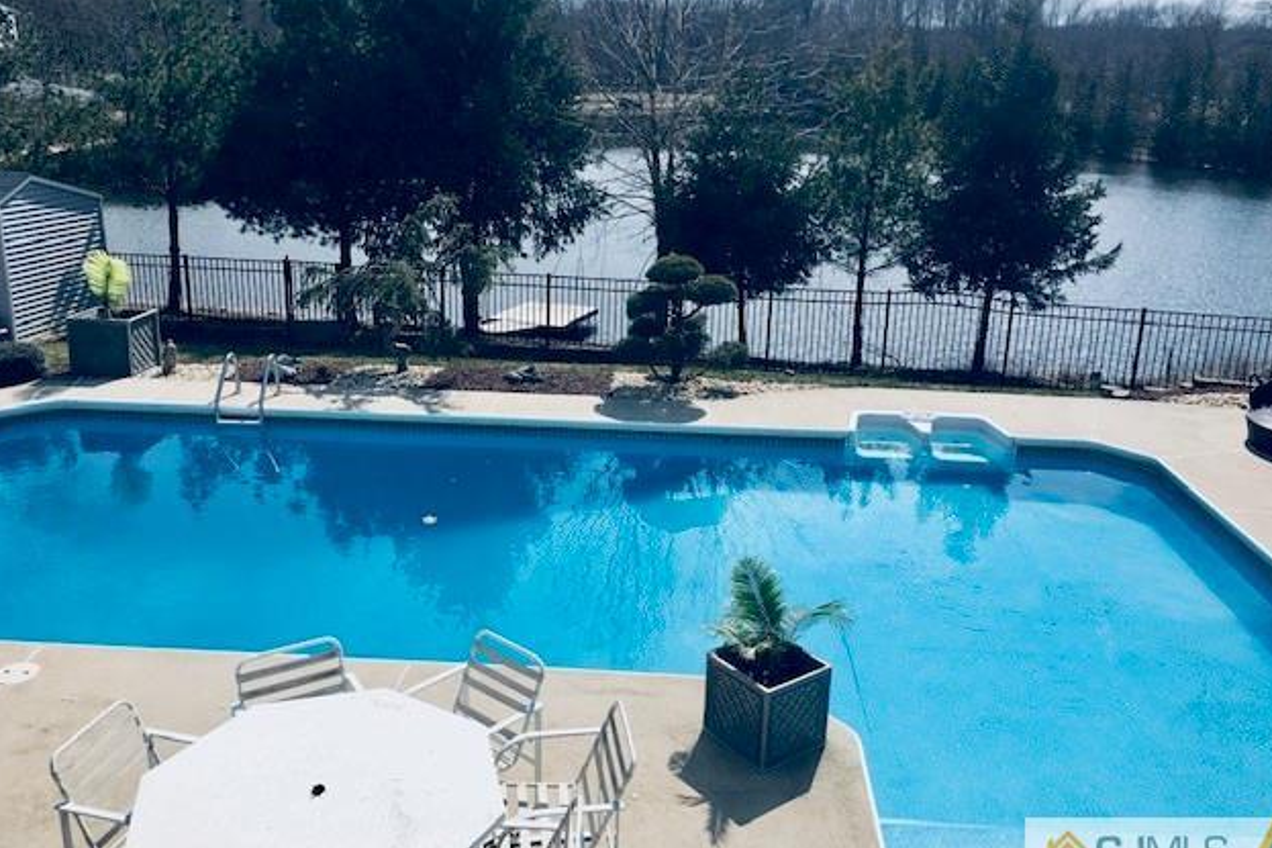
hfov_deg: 60.3
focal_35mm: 31
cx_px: 633
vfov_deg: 42.3
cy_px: 407
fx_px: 1095
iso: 25
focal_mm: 4.15
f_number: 2.2
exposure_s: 1/2849
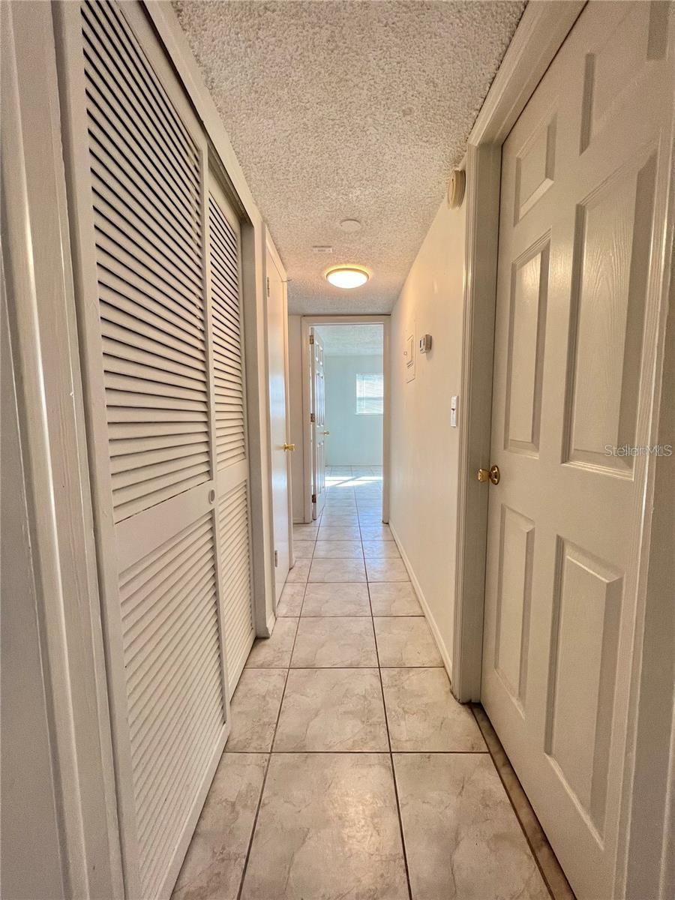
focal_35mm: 13
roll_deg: +1.1
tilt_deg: -5.3
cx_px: 338
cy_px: 450
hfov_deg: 89.9
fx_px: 338
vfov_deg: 106.2
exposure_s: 1/120
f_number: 1.8
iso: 80
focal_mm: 1.57
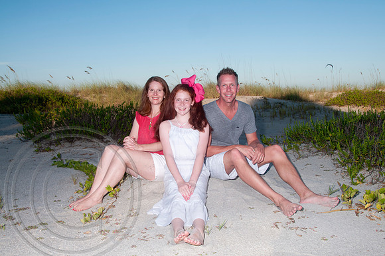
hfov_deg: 53.2
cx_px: 192
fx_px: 384
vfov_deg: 36.8
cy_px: 128
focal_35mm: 36
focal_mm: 24
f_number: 10
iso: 100
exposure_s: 1/250
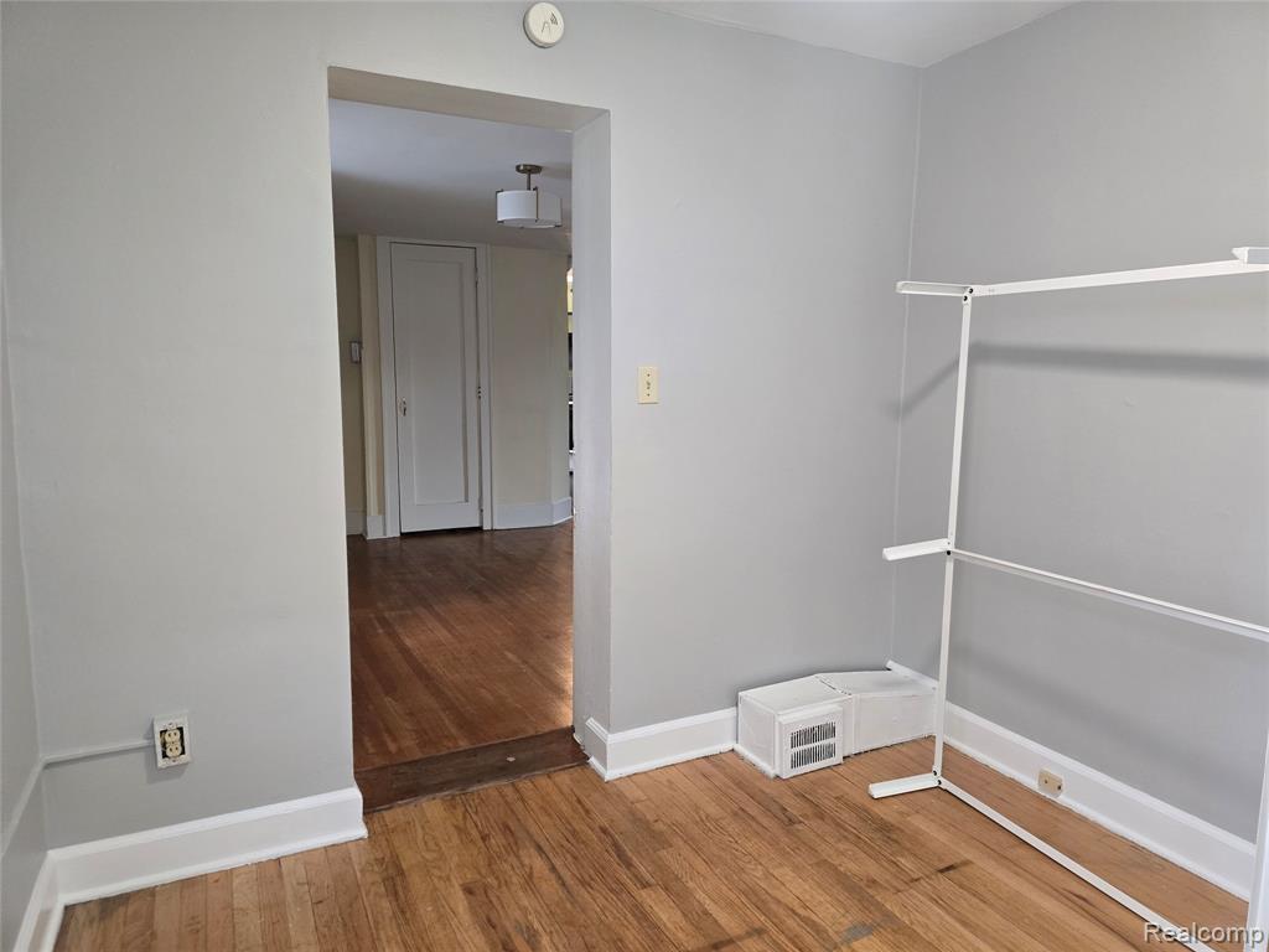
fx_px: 843
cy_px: 476
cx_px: 634
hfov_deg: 73.9
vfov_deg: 58.9
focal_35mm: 23
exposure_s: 1/120
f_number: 1.7
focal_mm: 6.3
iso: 500
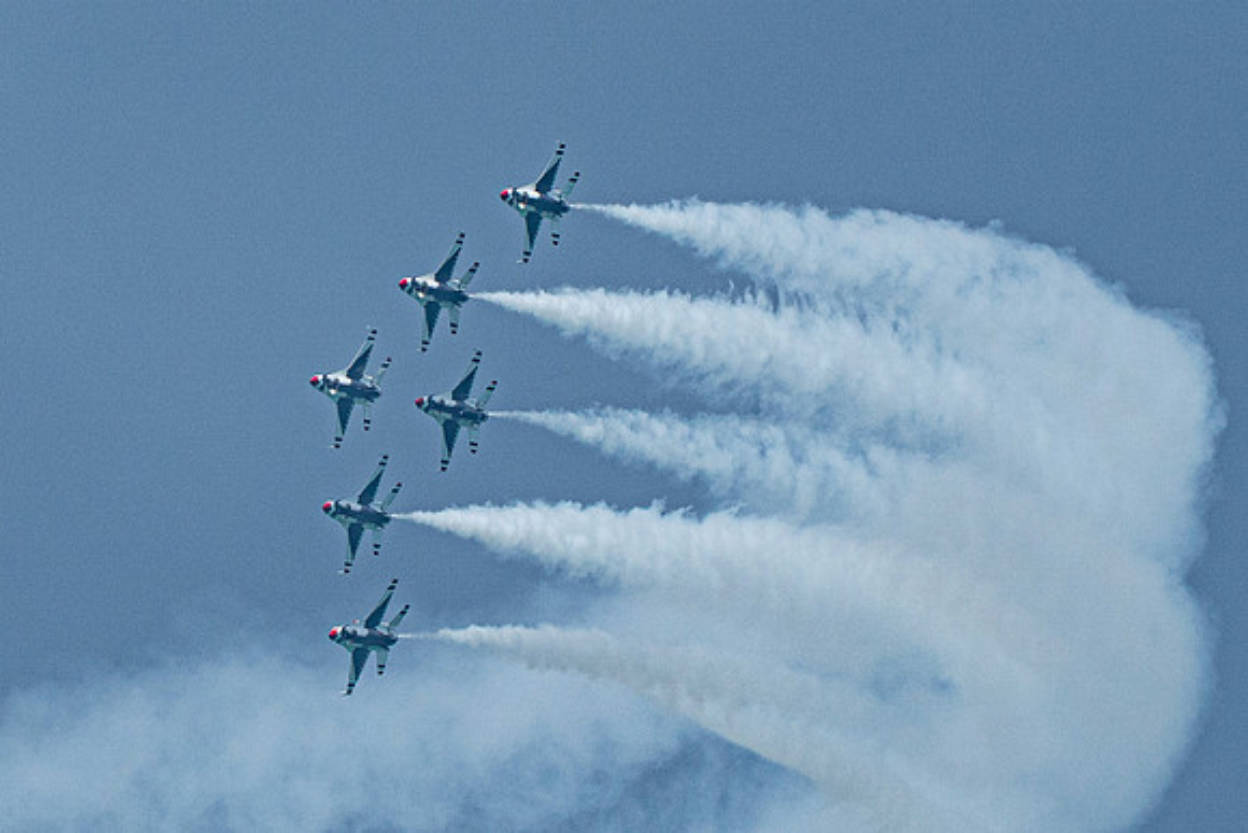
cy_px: 413
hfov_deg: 2.1
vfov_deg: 1.4
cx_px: 495
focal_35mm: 1005
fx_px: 34835
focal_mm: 400
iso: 640
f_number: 10
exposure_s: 1/2000
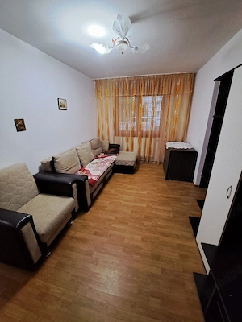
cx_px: 121
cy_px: 161
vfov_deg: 106.2
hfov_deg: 89.9
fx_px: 121
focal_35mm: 13
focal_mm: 1.74
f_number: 2.2
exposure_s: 1/25
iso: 200
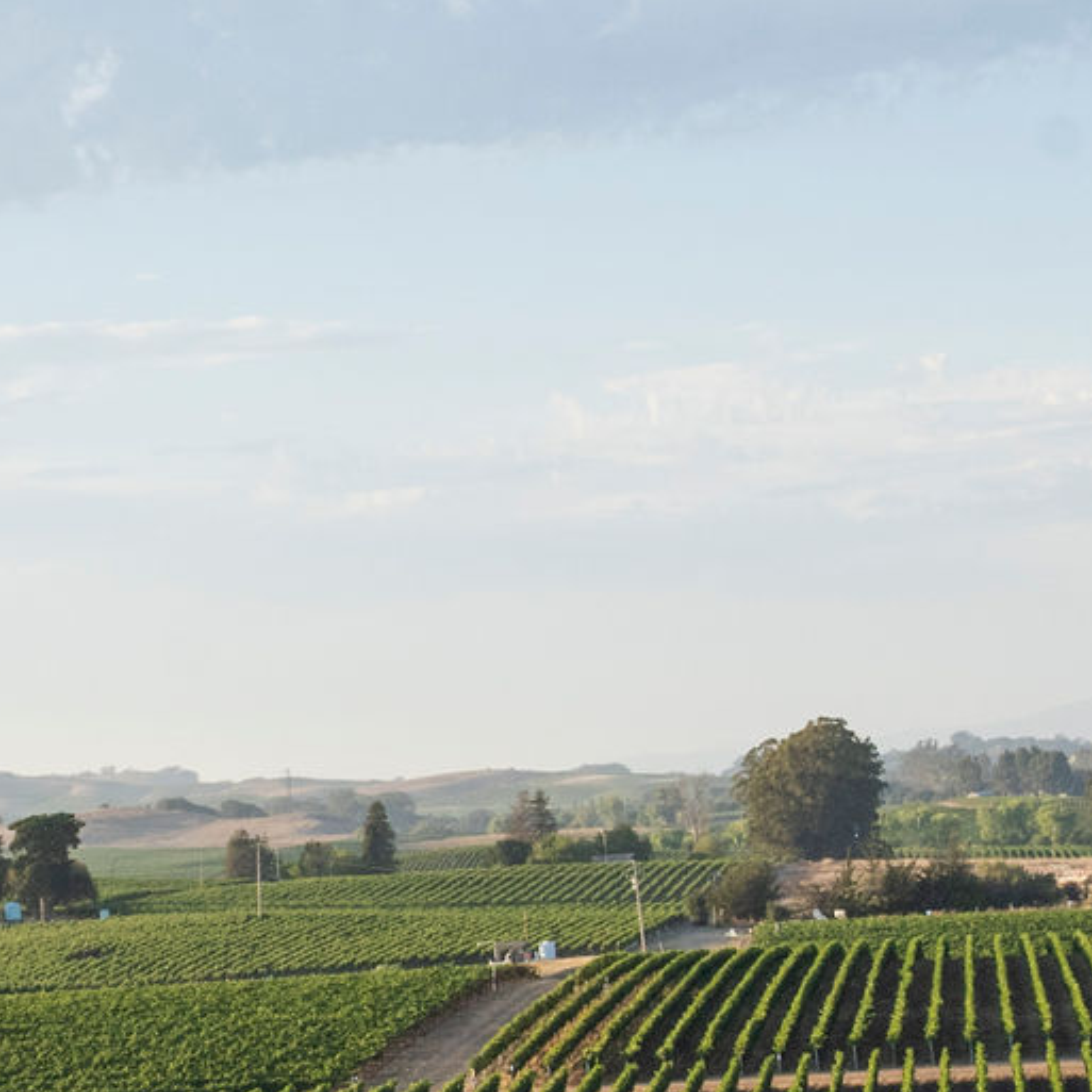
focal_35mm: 143
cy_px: 1069
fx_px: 5104
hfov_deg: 12.1
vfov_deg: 12.1
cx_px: 136
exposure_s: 1/100
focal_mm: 24
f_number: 14
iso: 400
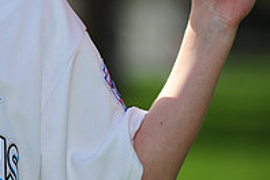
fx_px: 4395
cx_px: -112
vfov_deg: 2.3
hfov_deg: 3.5
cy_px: -44
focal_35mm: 586
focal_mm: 200
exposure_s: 1/1600
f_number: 4.5
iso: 200
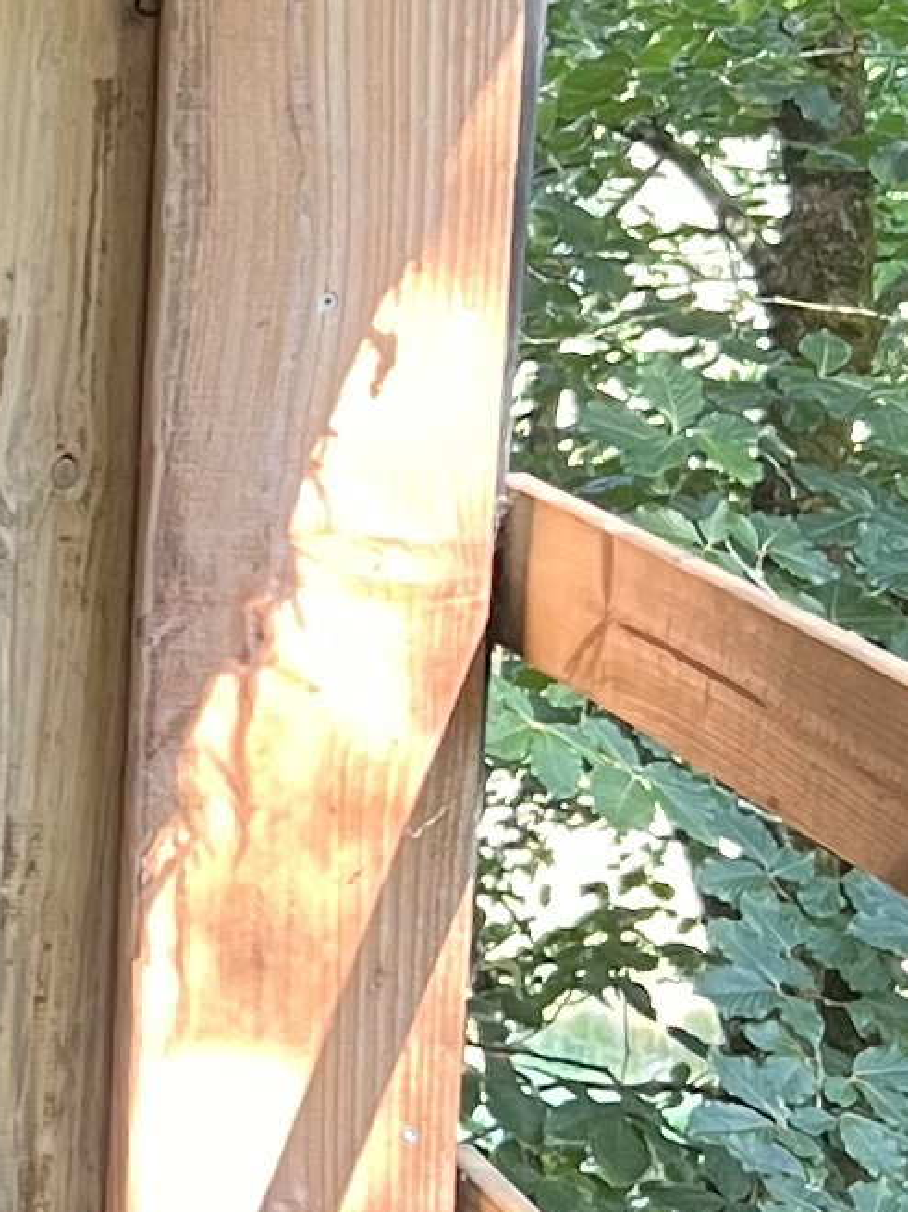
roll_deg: -1.0
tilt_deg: -9.1
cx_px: -446
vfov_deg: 12.3
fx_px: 5598
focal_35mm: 160
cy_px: 707
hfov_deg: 9.0
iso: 125
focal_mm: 5.7
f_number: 1.5
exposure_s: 1/67
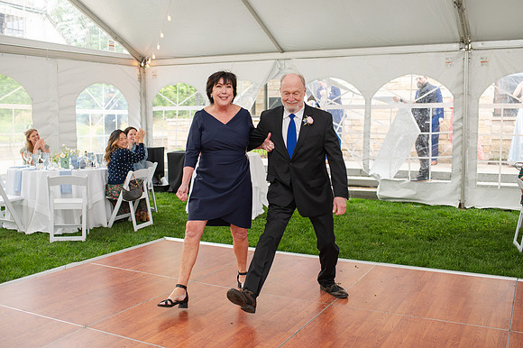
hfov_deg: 51.4
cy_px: 170
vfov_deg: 35.5
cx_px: 262
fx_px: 543
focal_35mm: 37
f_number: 3.2
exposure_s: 1/200
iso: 800
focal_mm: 35
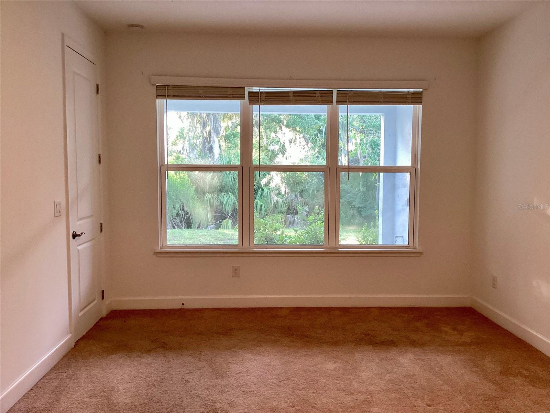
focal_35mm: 31
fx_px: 493
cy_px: 206
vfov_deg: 45.4
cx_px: 275
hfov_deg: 58.4
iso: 125
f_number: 2.4
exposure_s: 1/60
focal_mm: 3.3
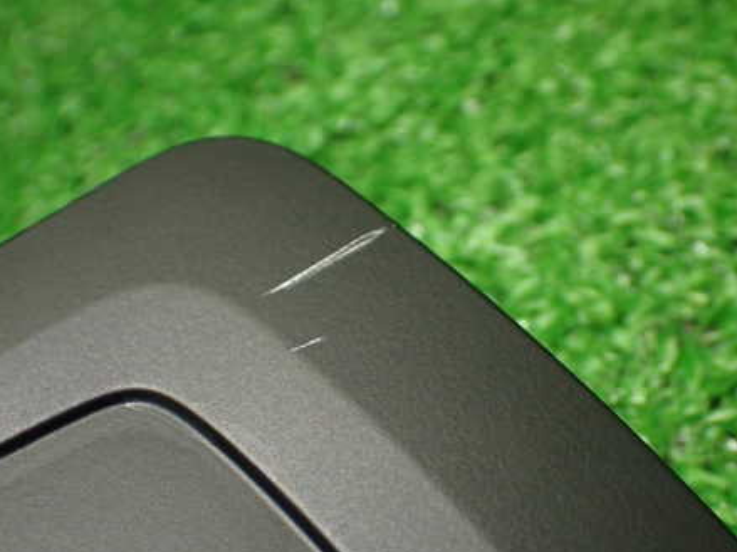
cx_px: 356
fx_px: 1192
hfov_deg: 34.4
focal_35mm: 56
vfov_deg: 26.1
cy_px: 322
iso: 640
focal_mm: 7.31
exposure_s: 1/160
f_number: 2.8
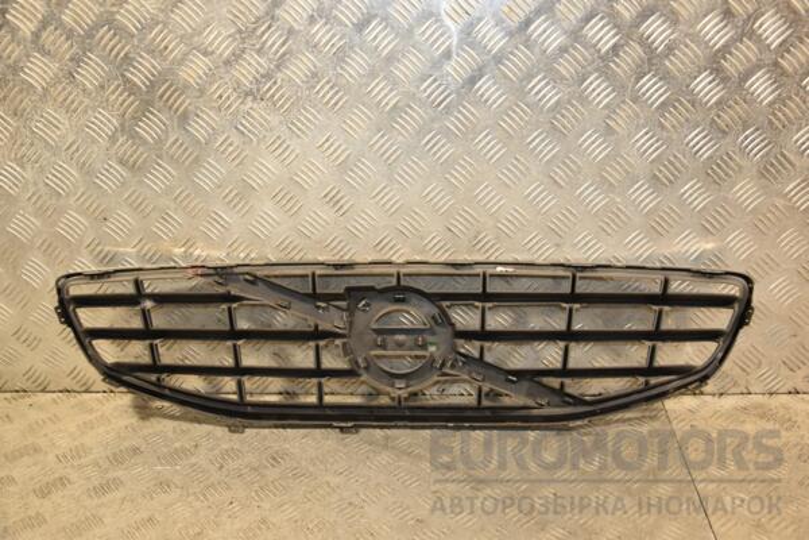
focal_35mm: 38
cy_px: 270
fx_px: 843
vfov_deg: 35.5
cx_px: 404
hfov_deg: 51.3
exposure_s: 1/125
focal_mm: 25
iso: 800
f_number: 5
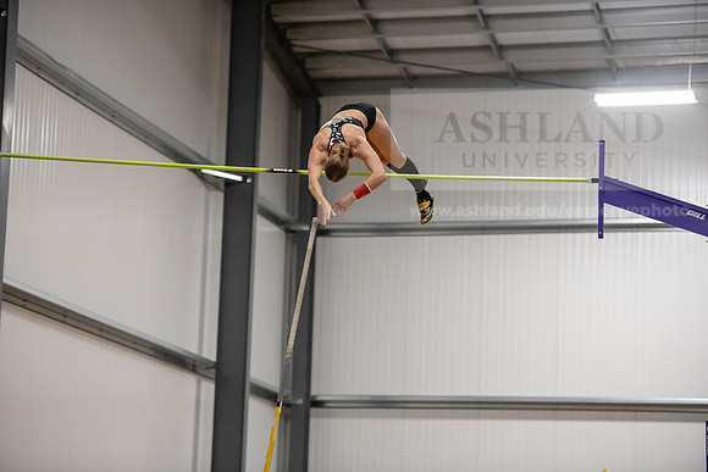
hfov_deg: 17.1
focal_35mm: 120
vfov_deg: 11.4
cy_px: 236
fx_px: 2360
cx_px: 354
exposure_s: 1/1000
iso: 6400
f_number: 2.8
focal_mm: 120
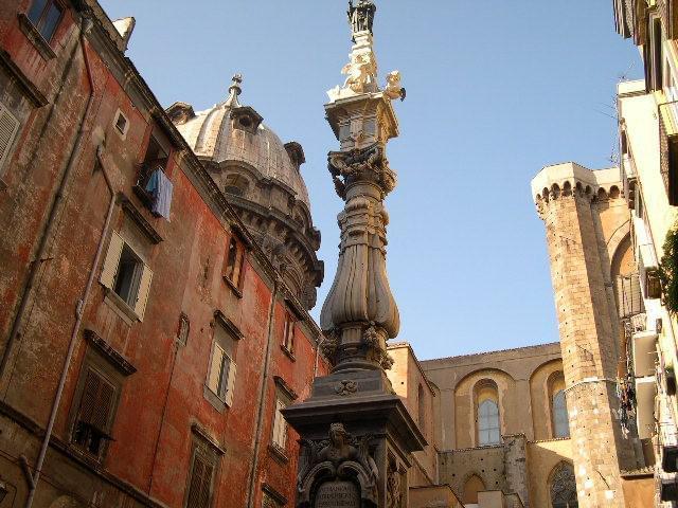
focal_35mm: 38
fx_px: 744
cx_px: 339
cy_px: 254
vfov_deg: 37.7
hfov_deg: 49.0
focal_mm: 8
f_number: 2.8
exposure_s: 1/538
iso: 100
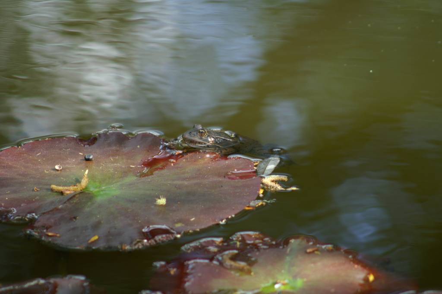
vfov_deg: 3.0
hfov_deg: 4.6
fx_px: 5518
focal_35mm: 450
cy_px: 147
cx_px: 221
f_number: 5.6
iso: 160
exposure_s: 1/125
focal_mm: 300
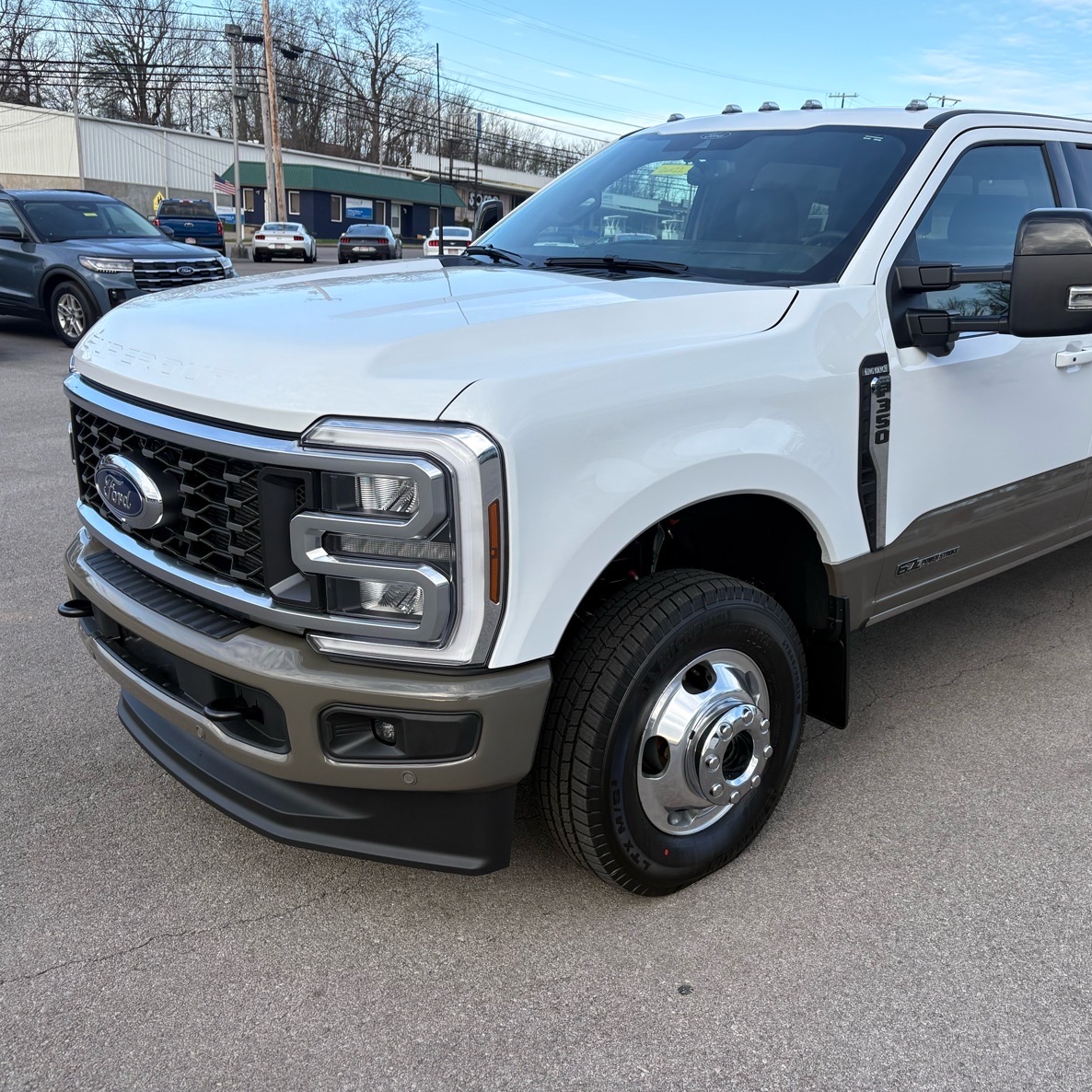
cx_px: 703
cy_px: 542
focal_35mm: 31
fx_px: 1106
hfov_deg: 51.8
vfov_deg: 52.5
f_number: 1.6
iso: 50
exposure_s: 1/895
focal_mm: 5.96
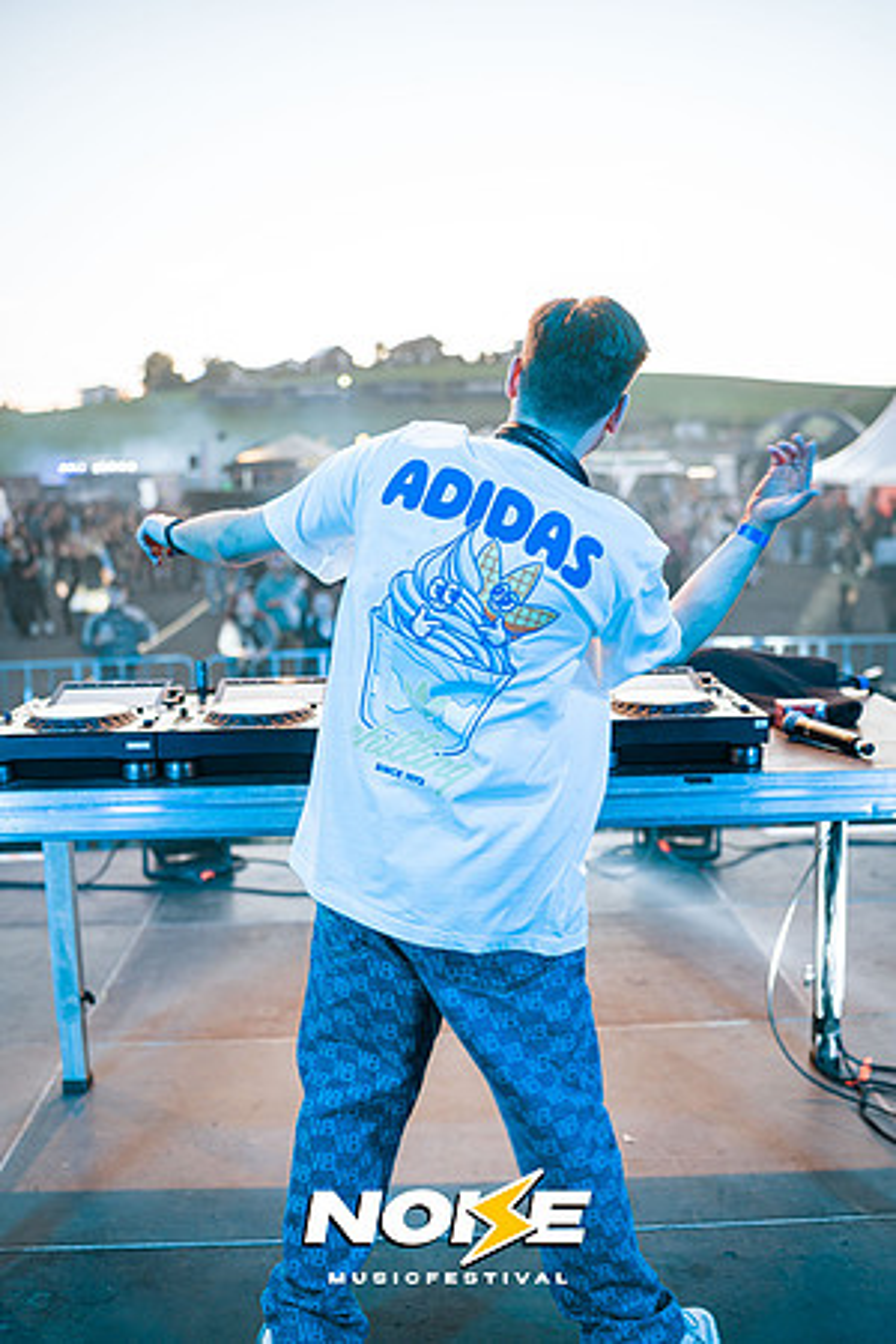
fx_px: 1307
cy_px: 672
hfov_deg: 37.9
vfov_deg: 54.4
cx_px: 448
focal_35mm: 35
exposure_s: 1/160
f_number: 2
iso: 250
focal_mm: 35
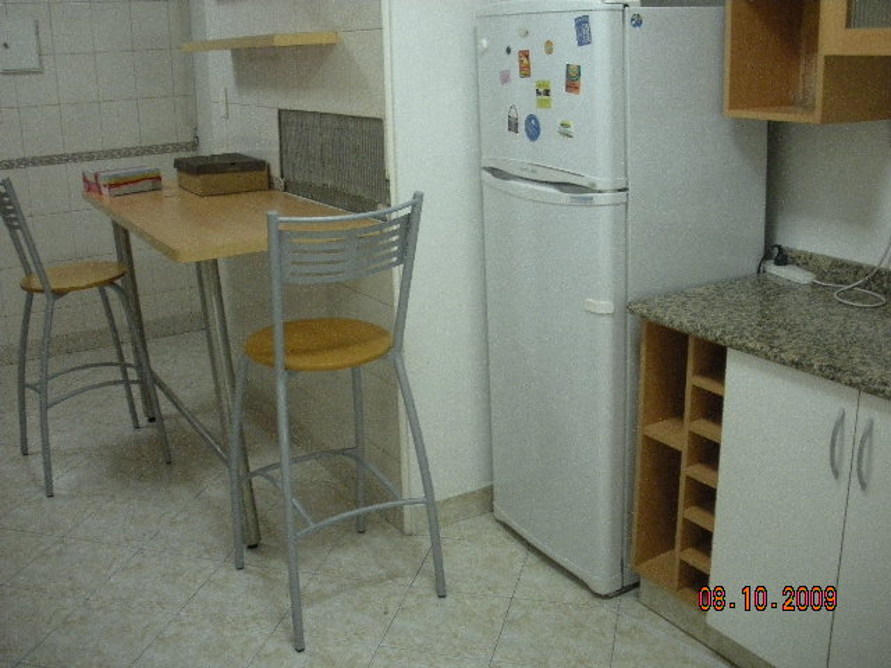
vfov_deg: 40.7
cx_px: 446
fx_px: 901
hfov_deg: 52.6
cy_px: 334
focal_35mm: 35
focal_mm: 6.3
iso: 400
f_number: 3.5
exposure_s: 1/37.6
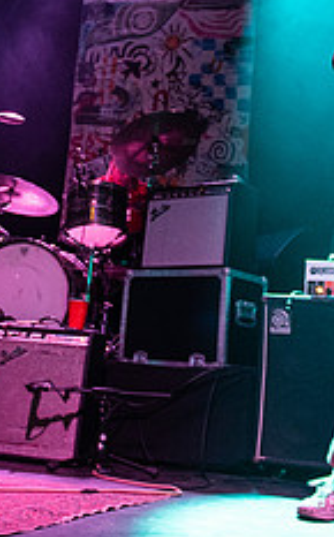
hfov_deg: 21.2
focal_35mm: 61
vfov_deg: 32.6
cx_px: 157
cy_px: 109
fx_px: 891
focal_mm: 24
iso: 2500
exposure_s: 1/125
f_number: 3.2
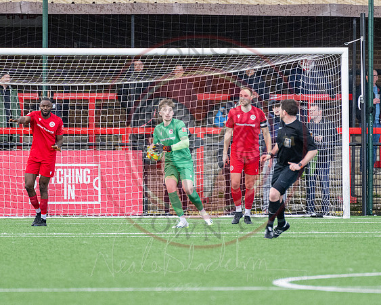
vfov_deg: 2.5
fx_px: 7067
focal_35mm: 627
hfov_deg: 3.1
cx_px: 198
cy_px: 139
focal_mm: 280
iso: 2000
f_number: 4
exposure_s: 1/1000
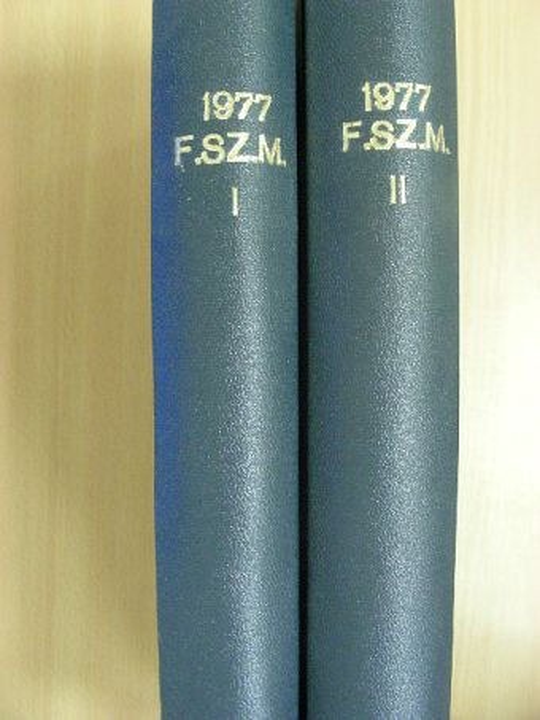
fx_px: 790
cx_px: 270
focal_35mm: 38
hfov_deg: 37.7
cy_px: 360
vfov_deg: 49.0
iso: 321
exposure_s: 1/8
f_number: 3.5
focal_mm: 6.3
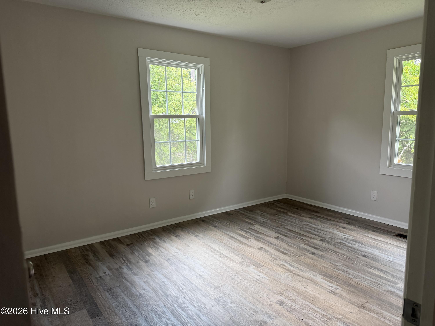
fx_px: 302
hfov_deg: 71.6
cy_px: 163
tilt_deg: -7.9
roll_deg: +1.3
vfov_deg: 56.8
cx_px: 218
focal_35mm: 24
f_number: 1.78
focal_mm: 6.76
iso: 200
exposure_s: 1/98
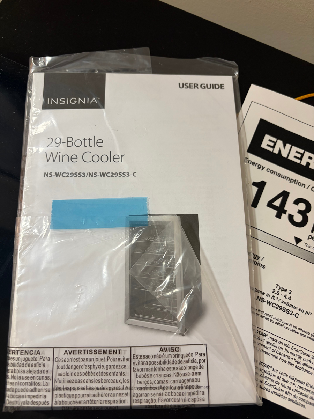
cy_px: 210
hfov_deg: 53.1
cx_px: 157
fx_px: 314
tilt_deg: -76.2
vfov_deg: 67.3
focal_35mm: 26
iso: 160
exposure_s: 1/60
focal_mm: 5.96
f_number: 1.6
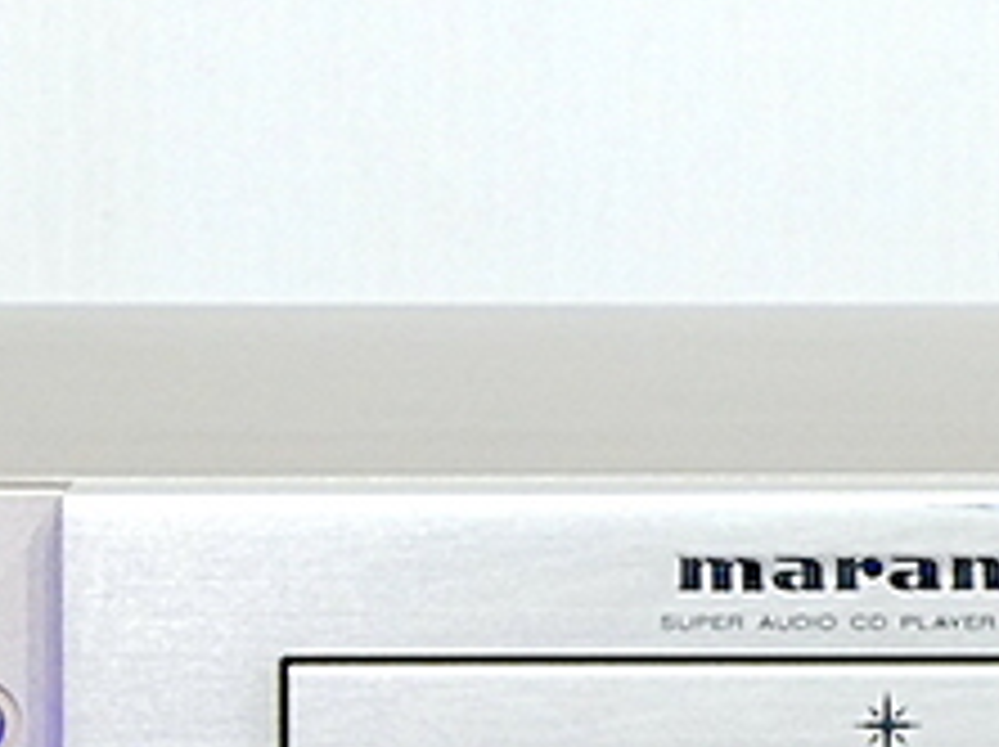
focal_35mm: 585
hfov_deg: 3.4
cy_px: 814
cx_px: 896
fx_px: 16865
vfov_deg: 2.5
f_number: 5.3
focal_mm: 24.2
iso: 200
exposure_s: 1/6
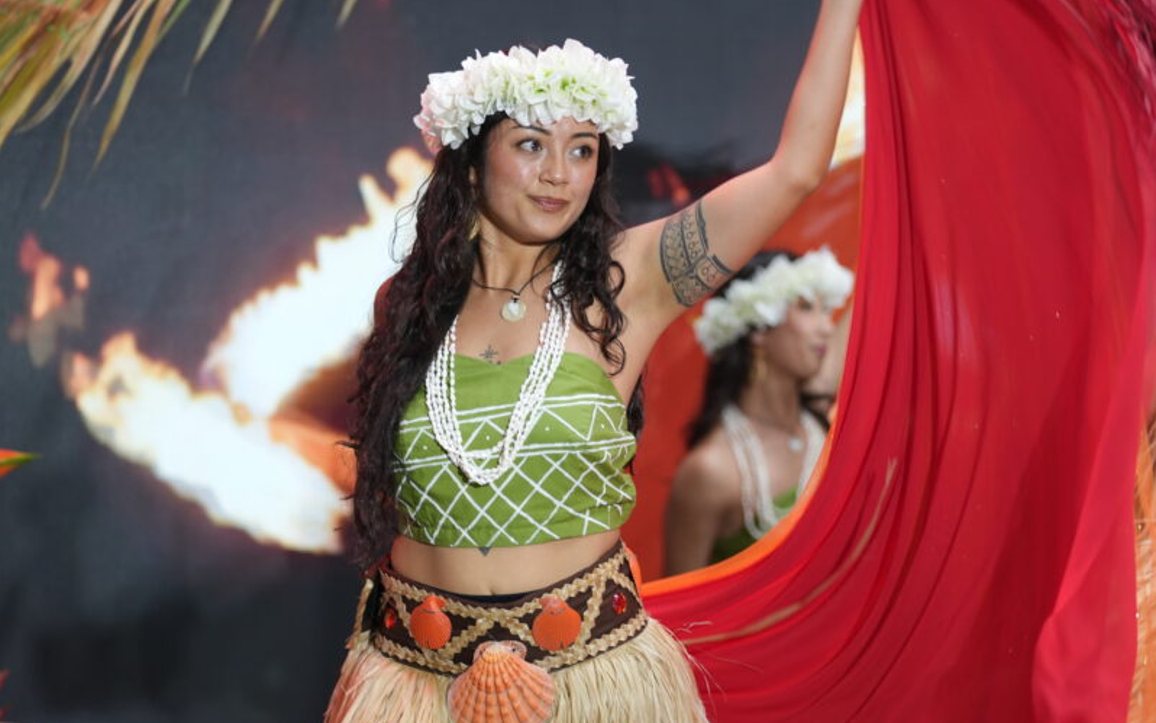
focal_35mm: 170
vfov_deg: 7.7
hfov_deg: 12.3
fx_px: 5357
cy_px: 415
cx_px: 671
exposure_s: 1/320
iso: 1000
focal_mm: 130
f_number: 2.8
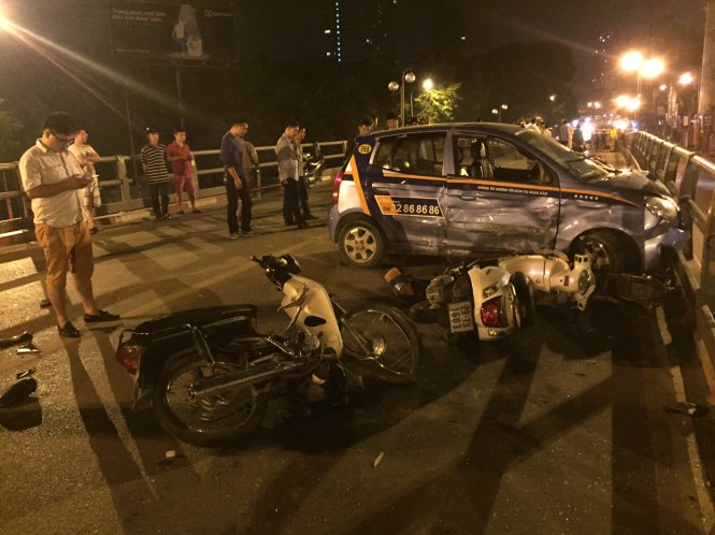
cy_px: 268
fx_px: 599
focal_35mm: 29
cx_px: 358
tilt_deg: -14.3
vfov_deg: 48.2
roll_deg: +2.0
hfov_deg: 61.7
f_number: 2.2
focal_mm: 4.15
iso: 800
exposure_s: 1/17
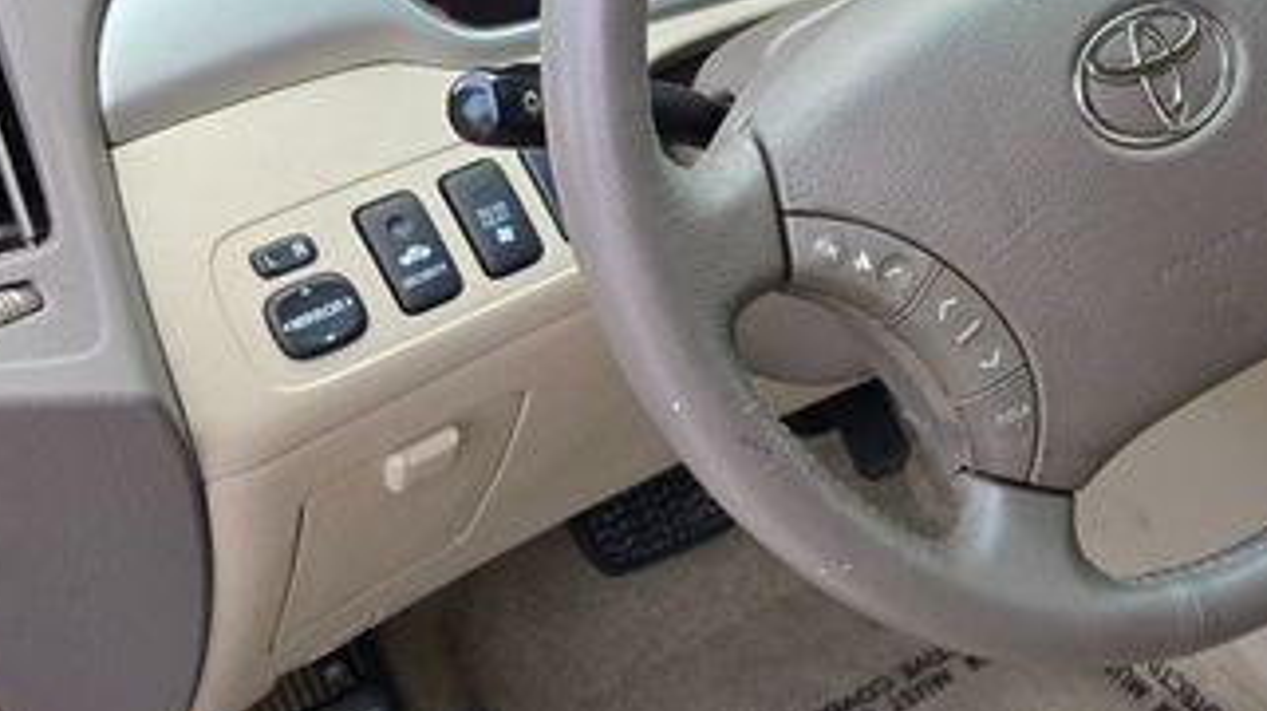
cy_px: 233
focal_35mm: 50
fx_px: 1679
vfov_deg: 23.8
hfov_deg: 38.5
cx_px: 1137
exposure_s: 1/180
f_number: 1.7
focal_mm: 6.3
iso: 125
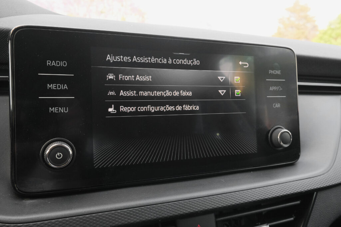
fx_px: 294
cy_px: 114
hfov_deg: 60.3
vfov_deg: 42.3
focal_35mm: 31
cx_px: 170
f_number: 9
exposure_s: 1/80
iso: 2000
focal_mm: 20.9
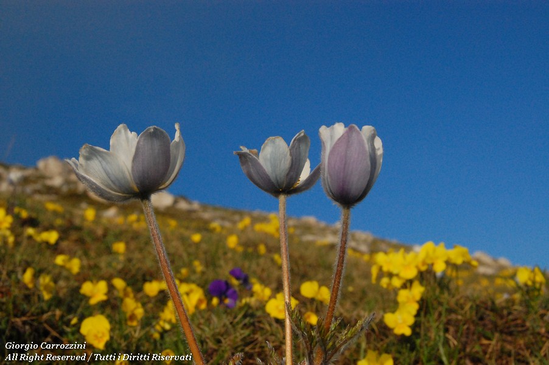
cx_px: 274
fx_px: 869
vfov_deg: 23.7
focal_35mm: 57
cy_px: 182
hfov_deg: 35.1
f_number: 16
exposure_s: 1/1600
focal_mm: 38
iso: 1600
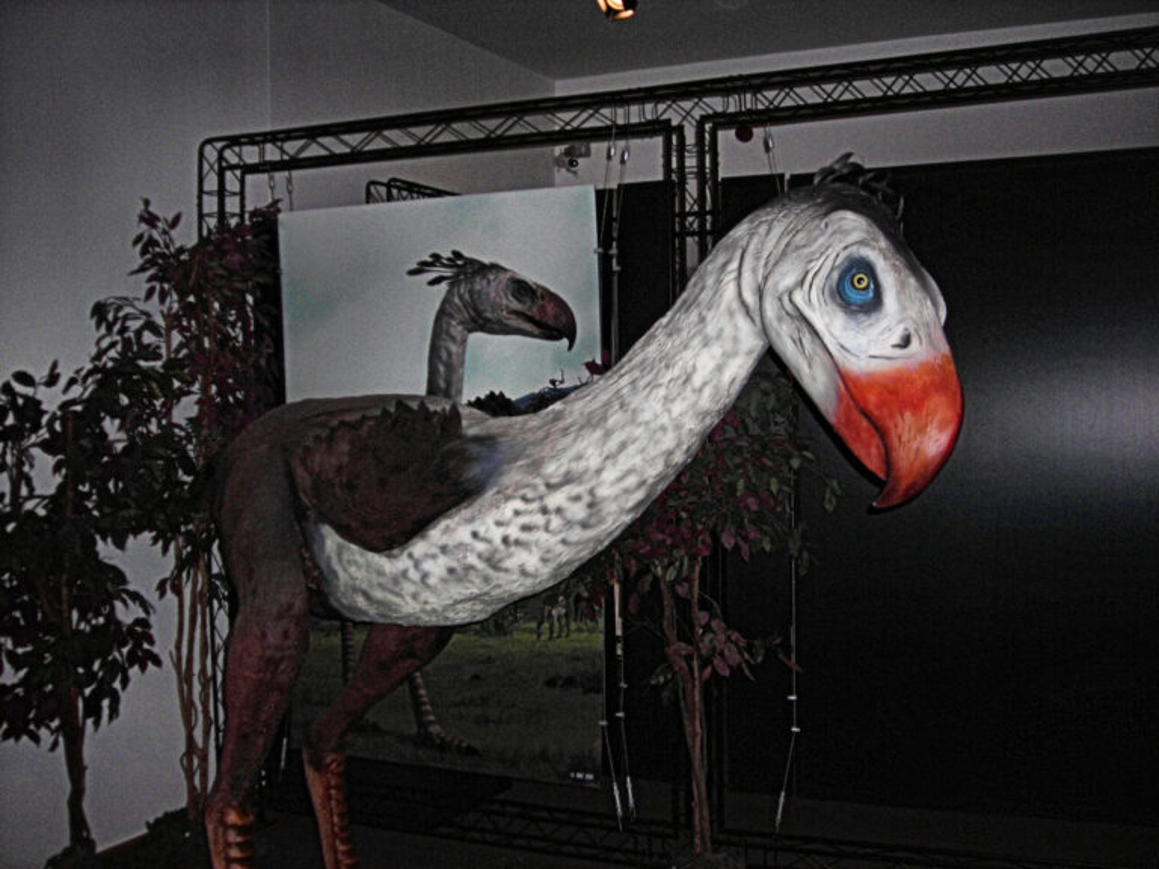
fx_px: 1272
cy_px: 434
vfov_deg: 37.7
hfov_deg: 49.0
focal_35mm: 38
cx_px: 580
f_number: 3.2
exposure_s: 1/60.1
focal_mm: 6.3
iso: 79
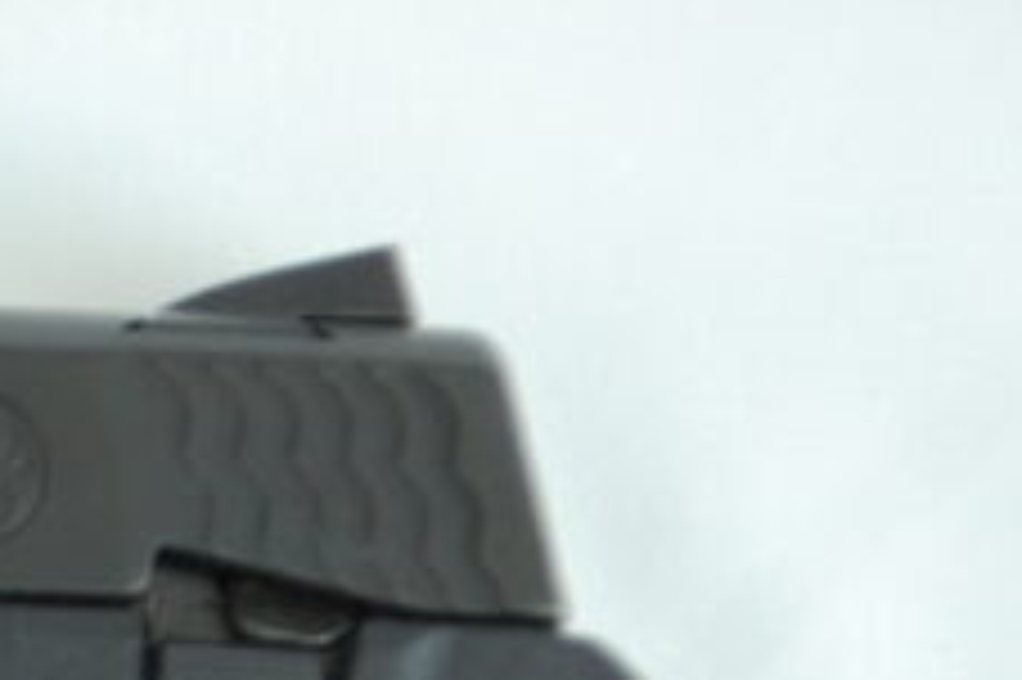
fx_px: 6893
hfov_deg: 8.3
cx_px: -473
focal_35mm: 243
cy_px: 1117
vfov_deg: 5.6
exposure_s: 1/30
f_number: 5.3
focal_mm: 46
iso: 720
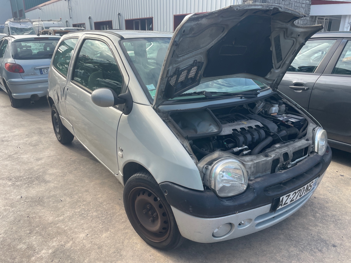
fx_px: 264
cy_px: 132
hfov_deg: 67.3
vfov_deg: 53.1
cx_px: 176
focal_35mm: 26
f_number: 1.6
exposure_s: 1/875
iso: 32
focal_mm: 4.2
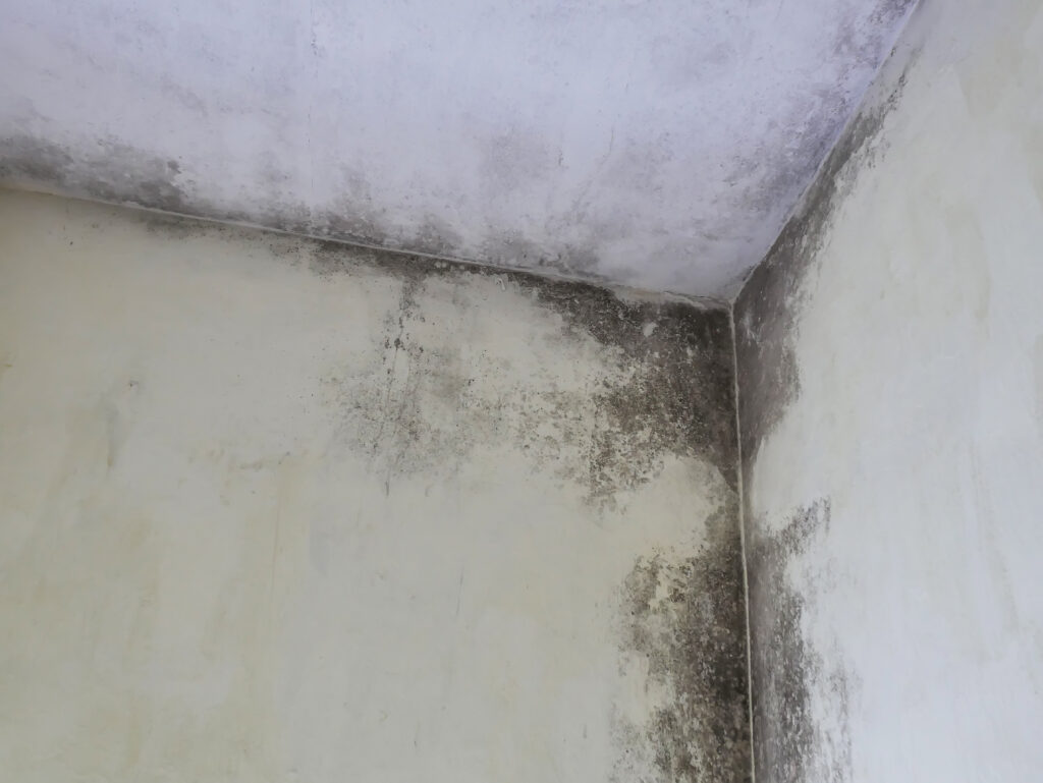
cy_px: 392
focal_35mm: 32
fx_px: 965
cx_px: 522
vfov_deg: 44.2
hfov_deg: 56.8
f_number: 2.2
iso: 800
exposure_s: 1/250
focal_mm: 16
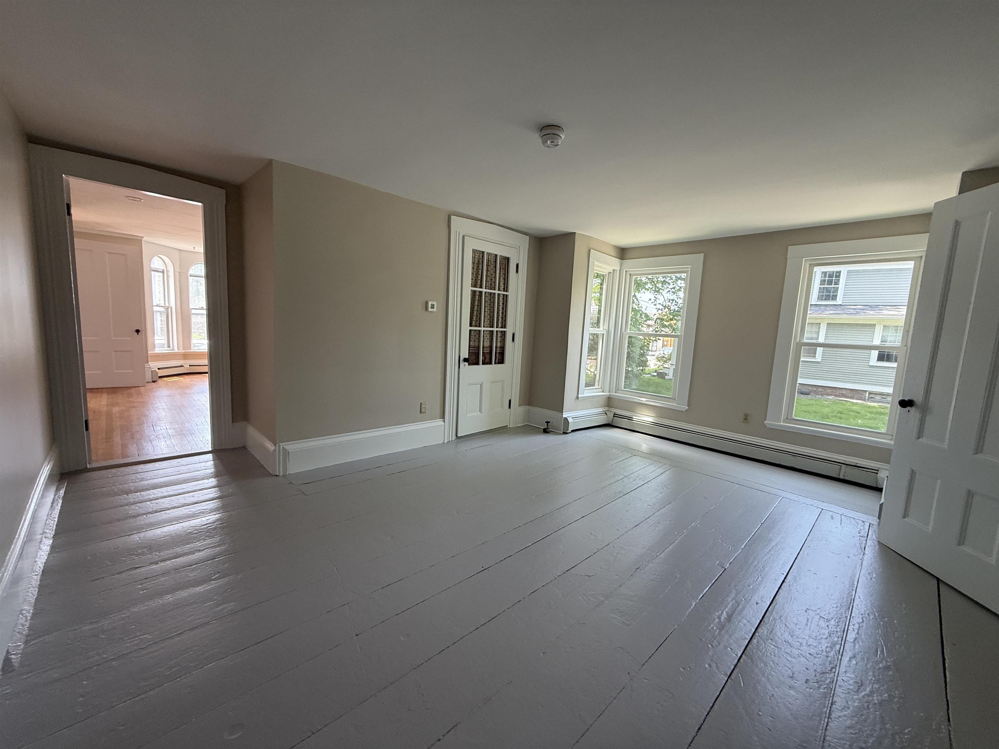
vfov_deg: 85.7
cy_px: 374
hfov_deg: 102.1
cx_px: 500
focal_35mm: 14
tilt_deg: -6.2
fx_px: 404
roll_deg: -3.5
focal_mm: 2.22
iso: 125
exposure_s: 1/99
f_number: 2.2
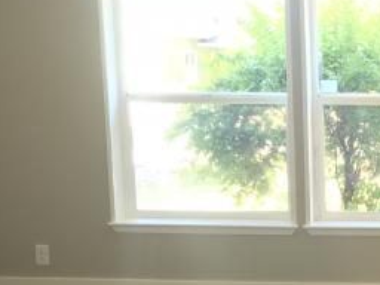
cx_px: 447
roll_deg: -0.5
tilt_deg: -7.5
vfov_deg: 21.0
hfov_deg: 25.2
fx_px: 768
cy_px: 174
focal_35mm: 70
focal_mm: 3.99
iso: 64
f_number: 1.8
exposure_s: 1/30
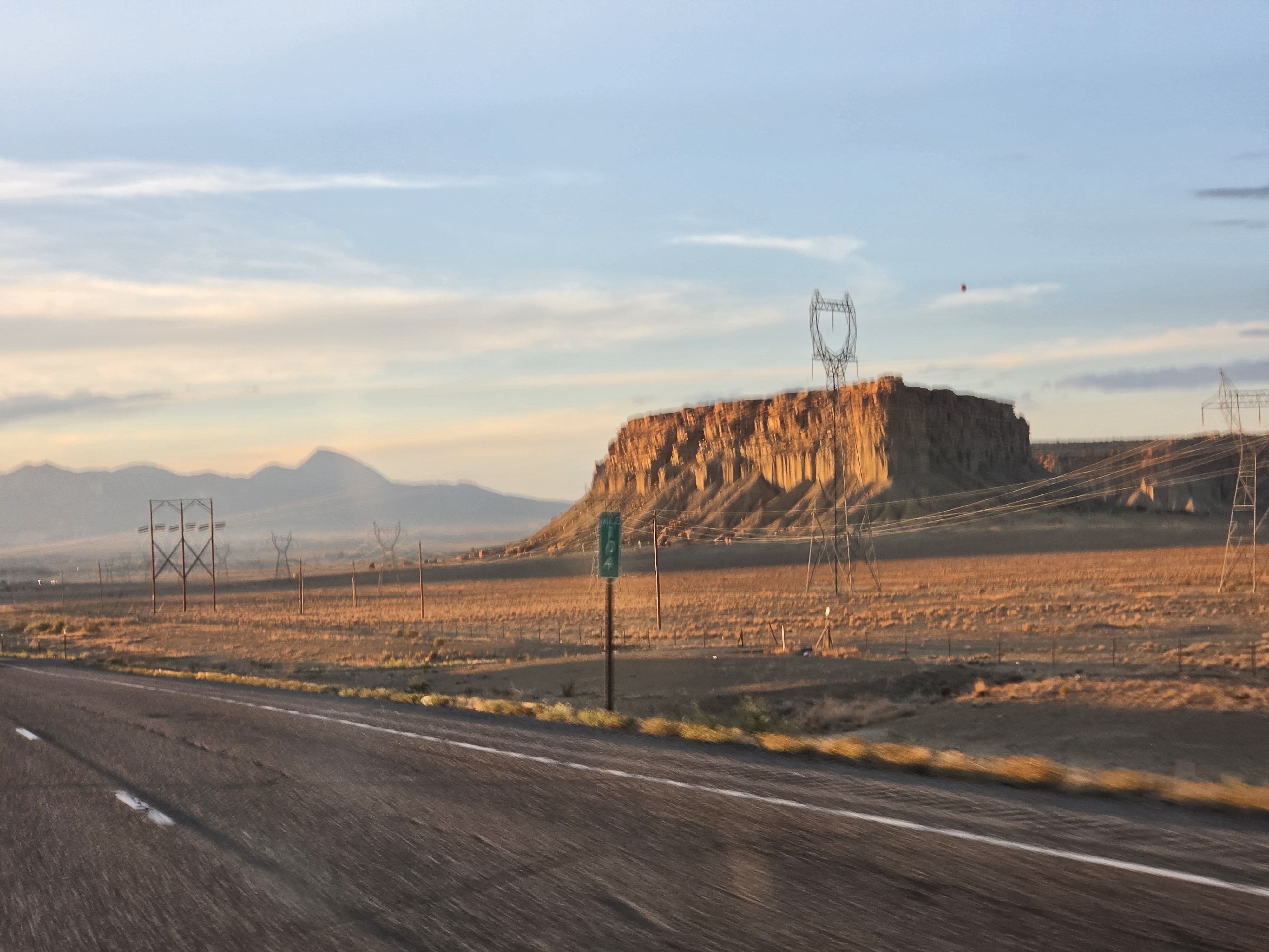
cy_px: 476
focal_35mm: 69
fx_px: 2529
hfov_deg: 28.2
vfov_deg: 21.3
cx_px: 634
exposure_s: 1/120
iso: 32
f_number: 2.4
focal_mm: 7
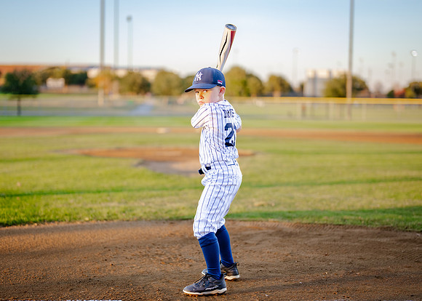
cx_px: 200
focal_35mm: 64
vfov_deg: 22.1
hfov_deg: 30.6
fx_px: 772
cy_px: 172
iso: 250
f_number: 1.2
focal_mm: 50
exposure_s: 1/1600
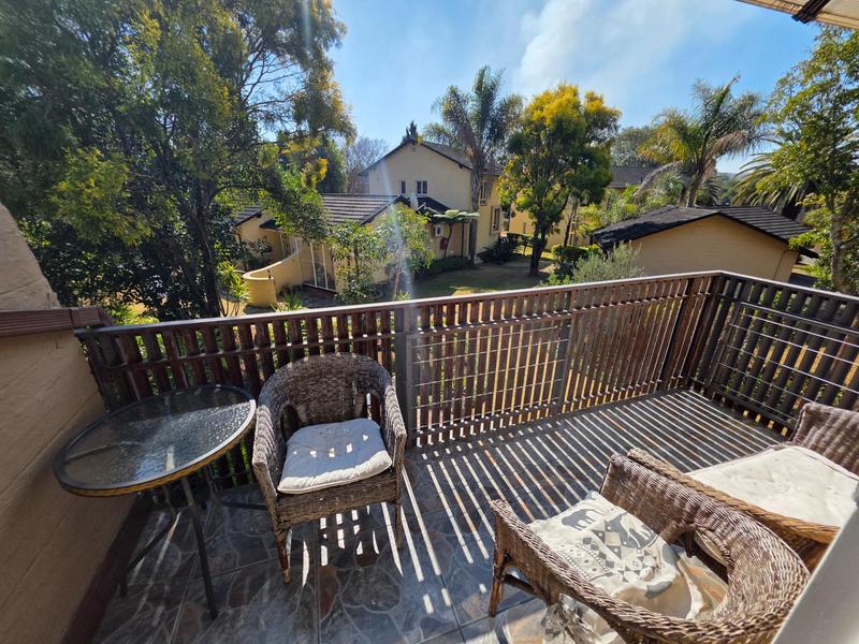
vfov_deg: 89.9
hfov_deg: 106.2
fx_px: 323
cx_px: 430
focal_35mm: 13
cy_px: 322
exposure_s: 1/1925
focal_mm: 2.2
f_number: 1.9
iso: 40
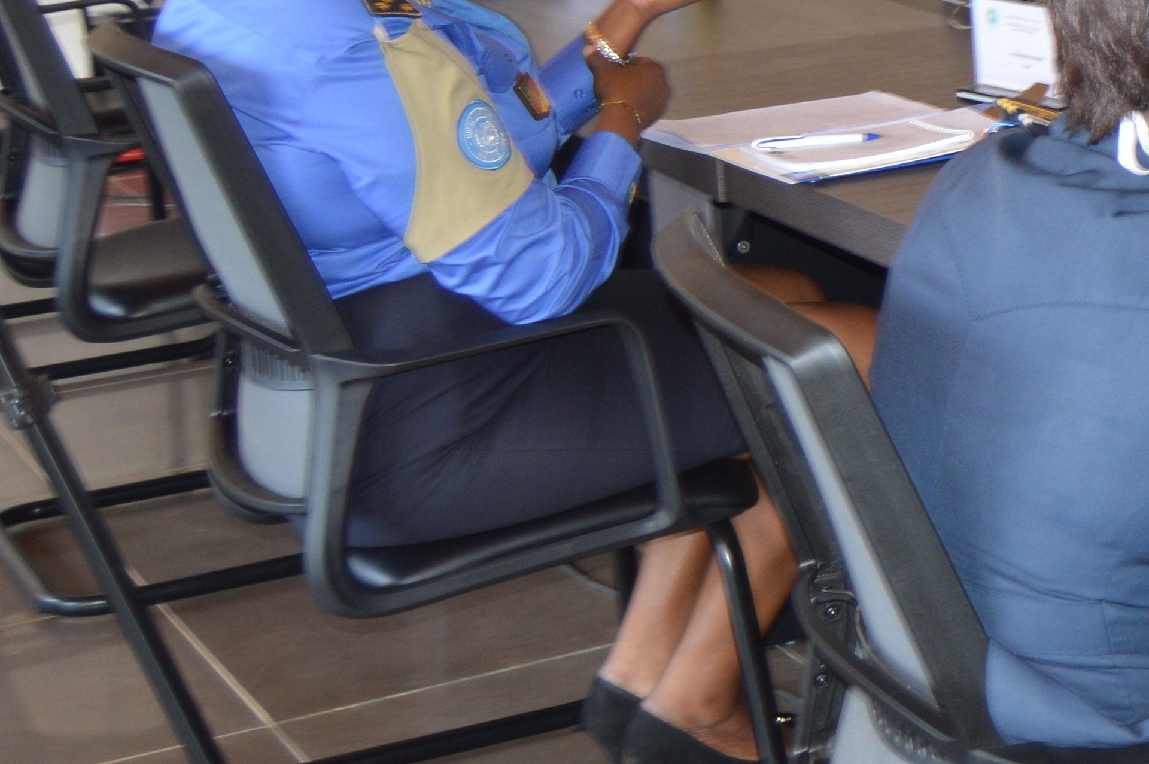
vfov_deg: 14.2
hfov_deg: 18.9
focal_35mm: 94
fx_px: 2998
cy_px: -74
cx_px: 1759
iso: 200
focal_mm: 20
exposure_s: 1/60
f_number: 3.5
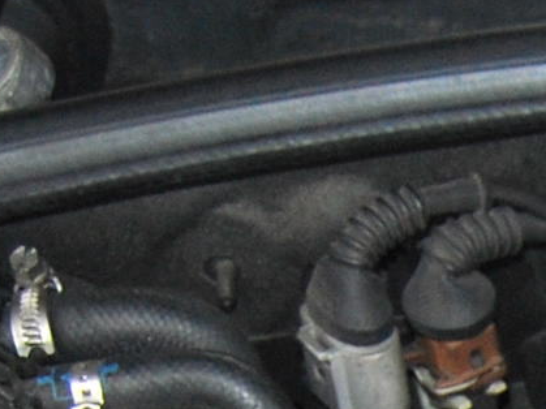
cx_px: 1182
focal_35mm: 200
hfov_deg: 9.1
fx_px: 3154
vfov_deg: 6.7
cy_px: 1211
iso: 200
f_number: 3.8
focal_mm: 20
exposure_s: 1/60
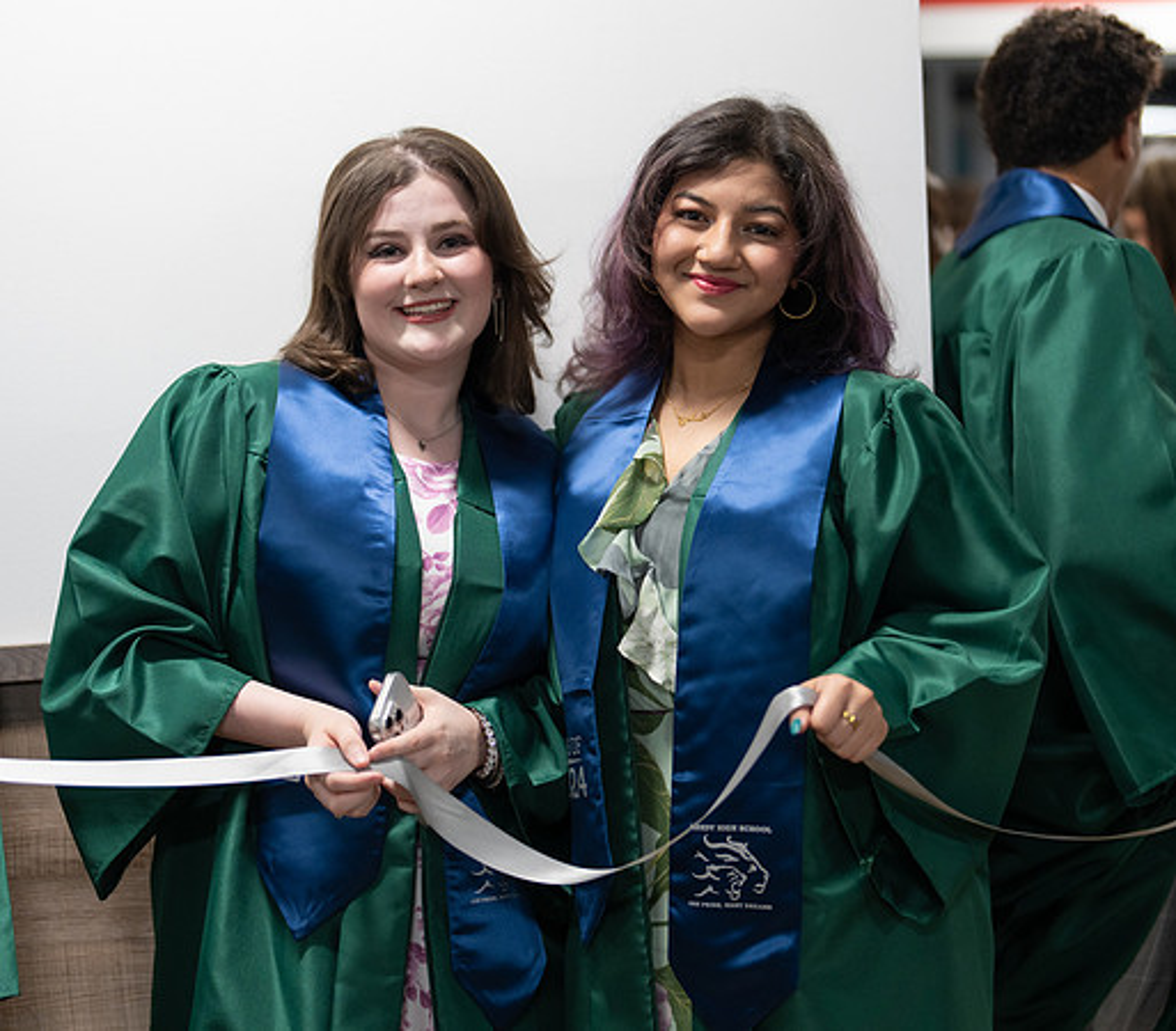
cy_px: 500
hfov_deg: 29.5
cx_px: 623
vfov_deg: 26.0
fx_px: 2236
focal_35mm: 62
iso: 500
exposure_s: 1/320
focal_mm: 50
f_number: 1.2
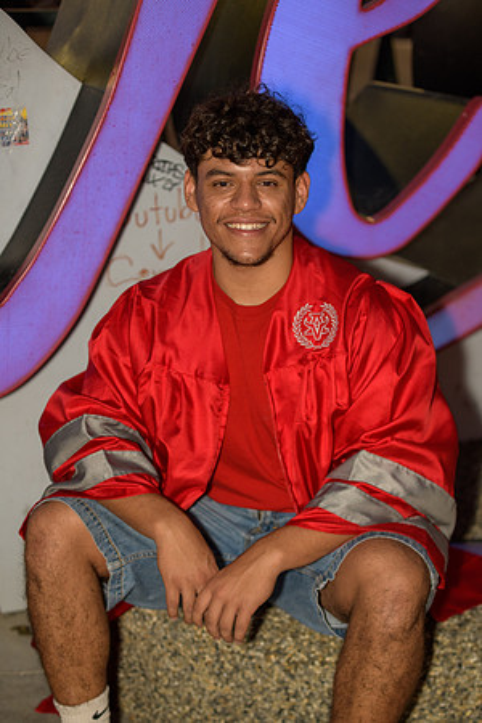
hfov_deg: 19.5
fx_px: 1406
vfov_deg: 28.8
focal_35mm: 70
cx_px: 241
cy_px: 362
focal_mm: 70
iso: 800
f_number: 3.2
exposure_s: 1/100
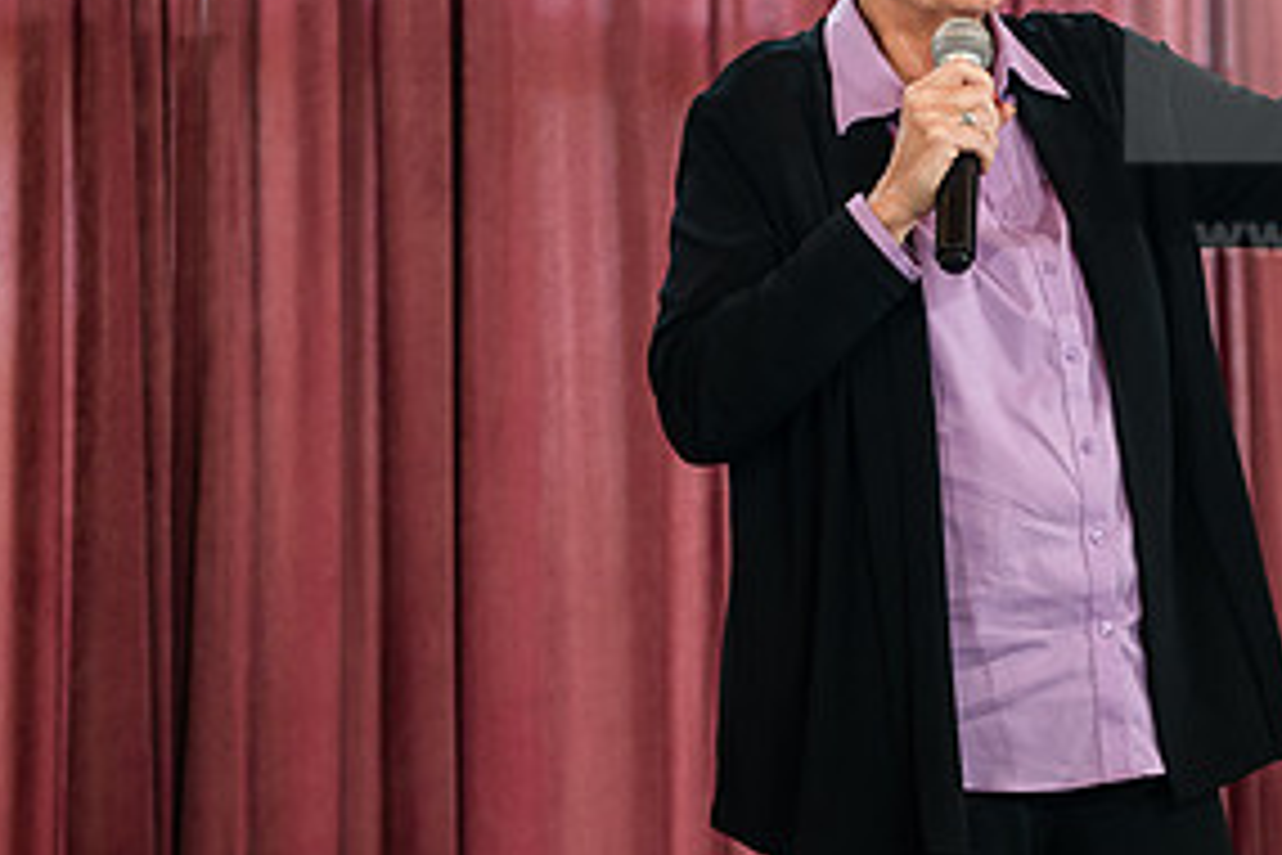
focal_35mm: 112
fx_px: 3988
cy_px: 331
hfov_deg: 18.1
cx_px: 990
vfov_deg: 12.2
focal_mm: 55
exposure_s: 1/200
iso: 800
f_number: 3.5
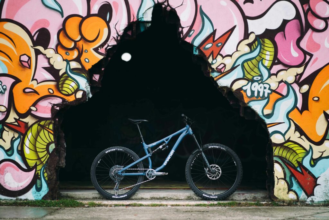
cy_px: 110
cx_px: 164
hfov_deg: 23.9
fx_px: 777
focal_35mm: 85
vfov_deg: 16.1
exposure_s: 1/125
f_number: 1.8
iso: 1000
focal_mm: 85
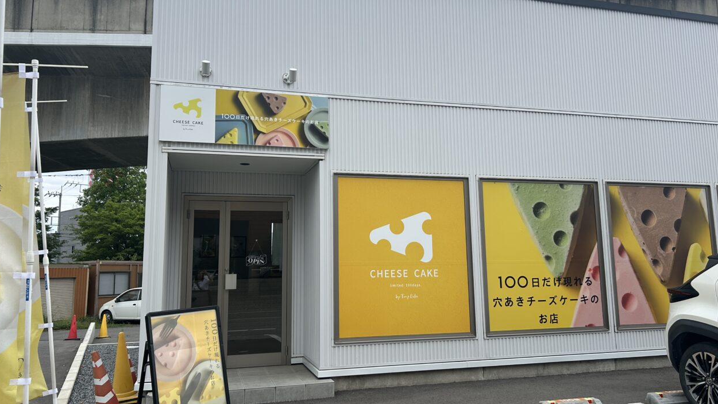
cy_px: 184
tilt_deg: +8.0
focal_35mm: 29
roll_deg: +0.6
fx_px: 552
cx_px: 360
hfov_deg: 66.1
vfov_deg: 40.1
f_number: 1.5
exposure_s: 1/3571
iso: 50
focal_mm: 5.7
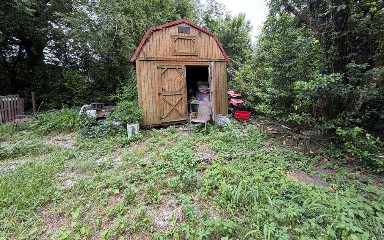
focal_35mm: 15
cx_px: 193
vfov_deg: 74.0
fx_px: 157
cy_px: 97
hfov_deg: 101.5
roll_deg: +2.7
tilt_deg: -1.8
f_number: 2.2
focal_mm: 2.22
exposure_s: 1/121
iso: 50
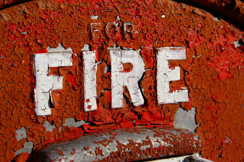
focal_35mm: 112
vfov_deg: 12.2
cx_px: 122
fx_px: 762
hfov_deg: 18.2
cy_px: 81
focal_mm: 75
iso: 200
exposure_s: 1/750
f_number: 11
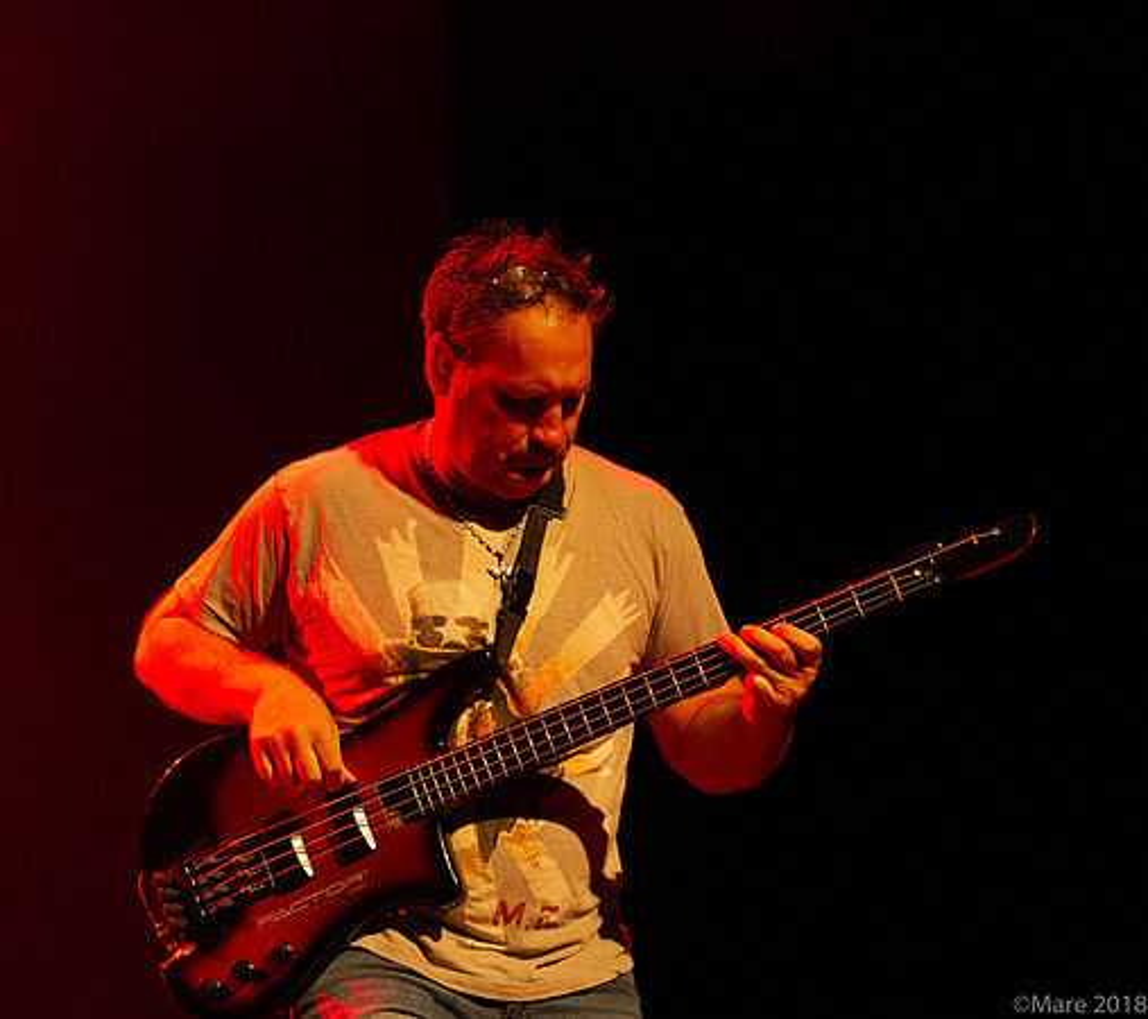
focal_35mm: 134
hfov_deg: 13.7
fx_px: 4760
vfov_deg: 12.2
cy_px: 510
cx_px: 382
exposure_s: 1/80
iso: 8000
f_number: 7.1
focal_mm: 112
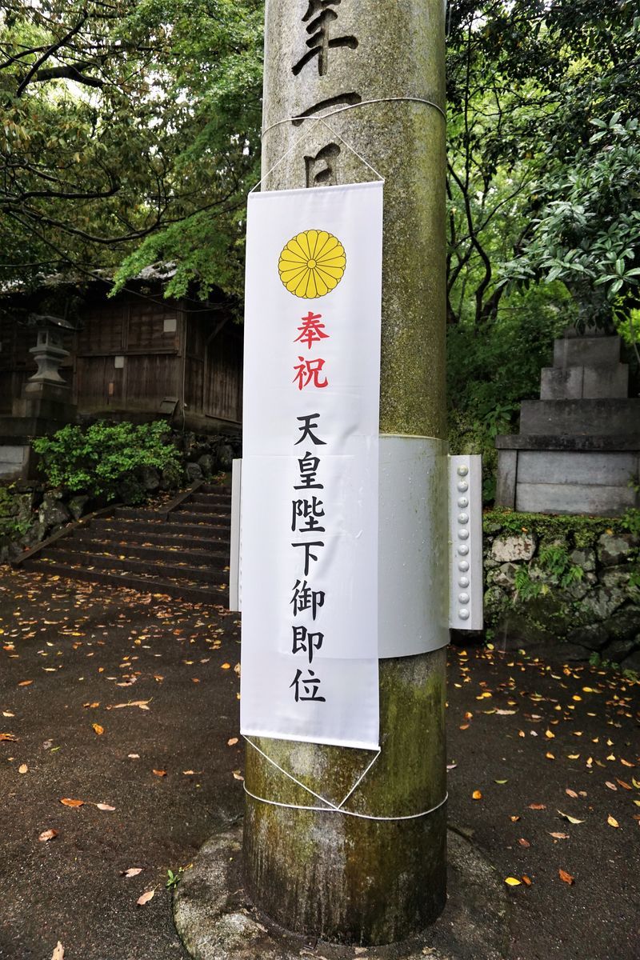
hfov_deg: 53.1
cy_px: 480
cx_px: 320
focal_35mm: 24
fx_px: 640
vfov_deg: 73.7
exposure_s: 1/160
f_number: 4
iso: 800
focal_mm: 16
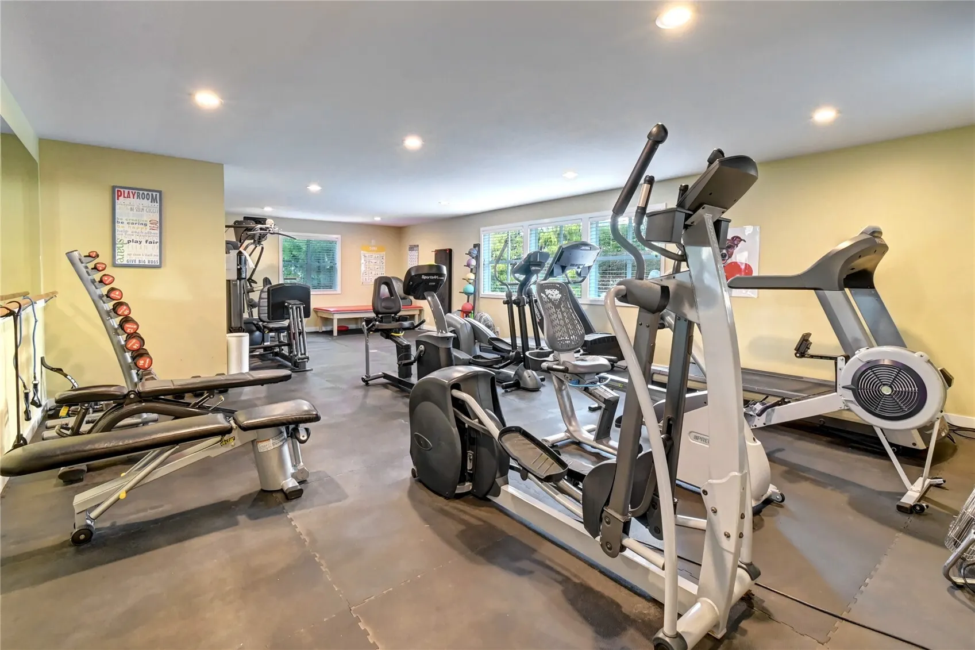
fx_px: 406
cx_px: 488
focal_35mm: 15
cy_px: 325
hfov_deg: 100.4
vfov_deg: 77.3
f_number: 11
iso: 3200
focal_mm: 10
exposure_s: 1/1.25
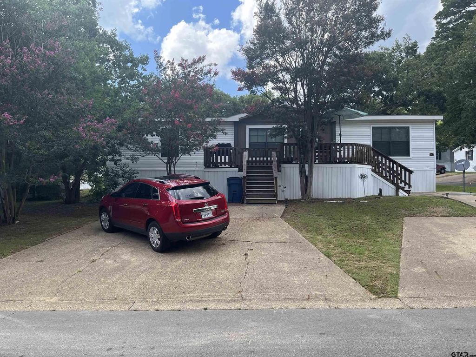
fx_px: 358
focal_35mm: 26
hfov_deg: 67.3
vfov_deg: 53.1
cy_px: 178
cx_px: 238
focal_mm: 5.1
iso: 50
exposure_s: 1/935
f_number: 1.6
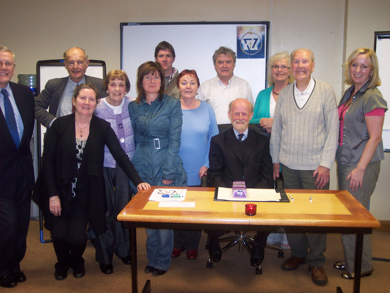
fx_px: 428
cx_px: 195
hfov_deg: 49.0
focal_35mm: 38
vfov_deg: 37.7
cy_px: 146
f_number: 2.8
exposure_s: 1/30
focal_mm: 8
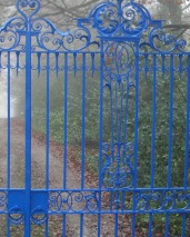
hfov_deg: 18.6
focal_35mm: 82
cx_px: 33
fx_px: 575
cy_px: 134
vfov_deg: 23.2
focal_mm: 5.8
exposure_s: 1/125
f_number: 2.6
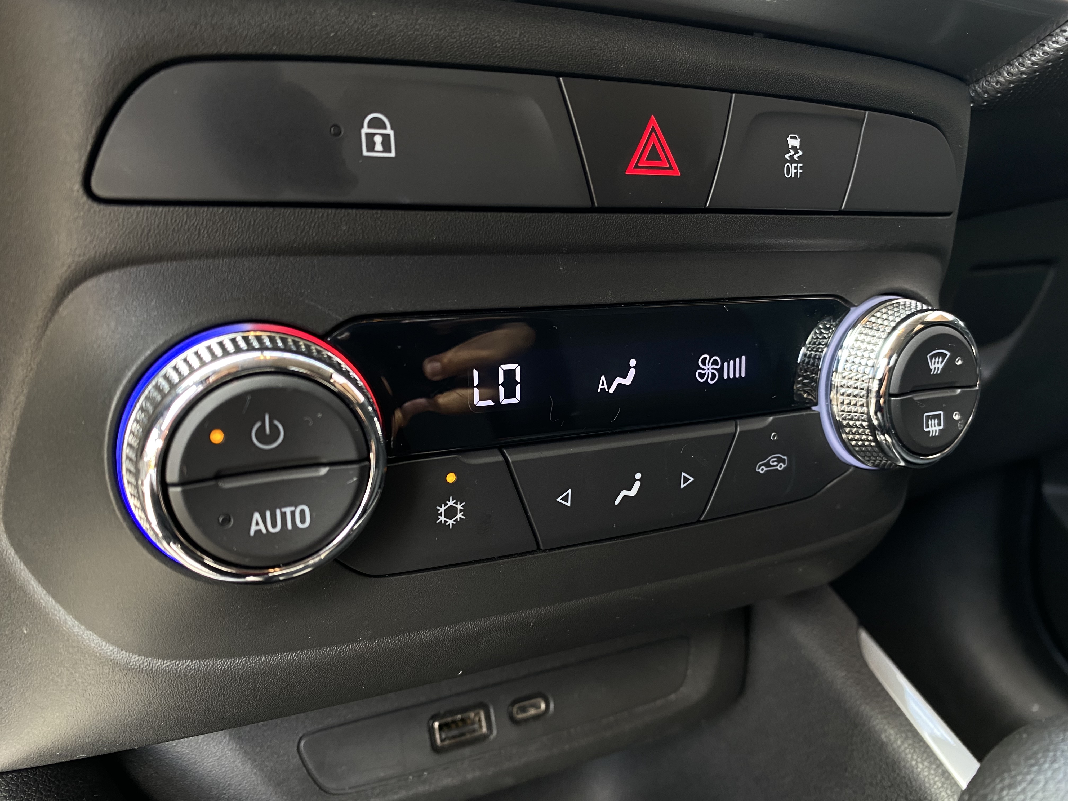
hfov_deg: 67.3
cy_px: 400
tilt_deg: -14.6
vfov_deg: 53.1
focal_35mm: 26
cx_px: 534
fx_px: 802
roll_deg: -2.7
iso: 125
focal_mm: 4.25
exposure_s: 1/86
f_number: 1.8
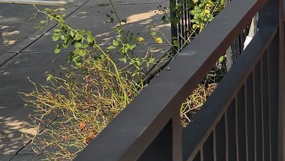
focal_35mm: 138
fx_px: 1043
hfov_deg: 13.1
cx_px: 596
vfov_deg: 8.8
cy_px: 51
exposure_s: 1/654
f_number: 1.7
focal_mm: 6.3
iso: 12
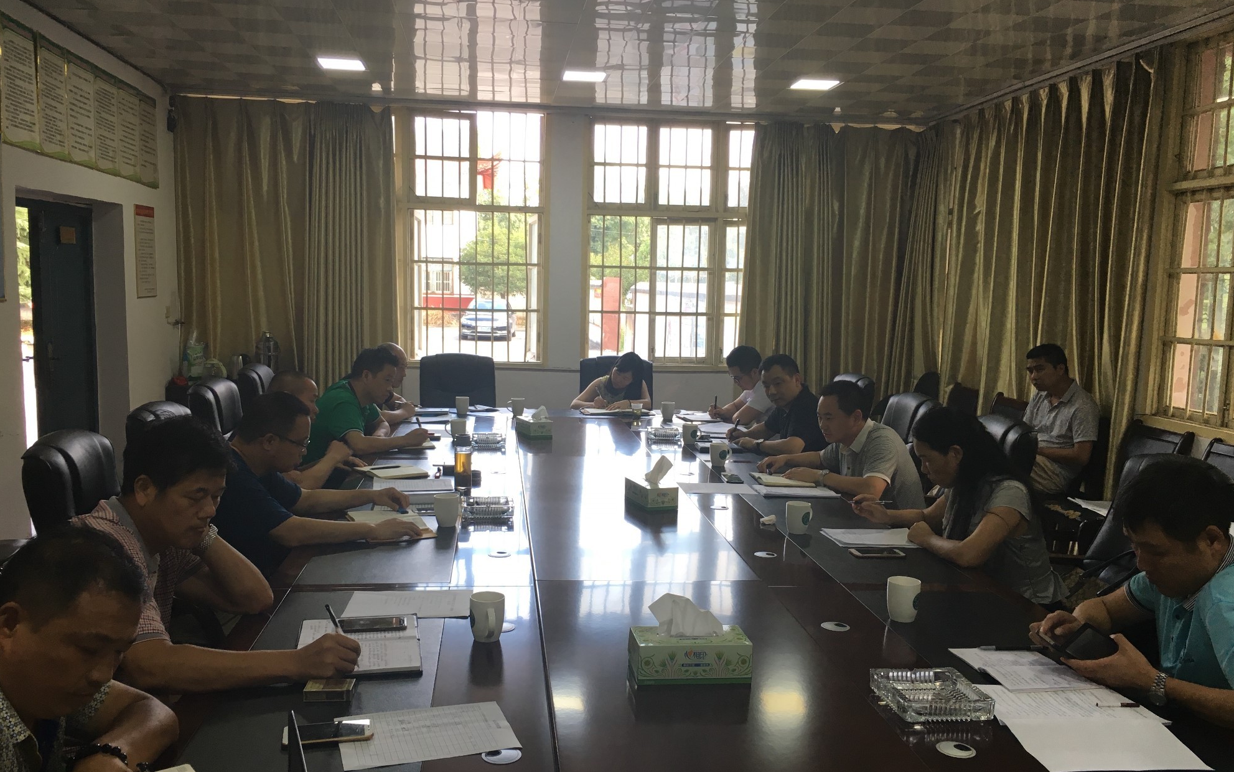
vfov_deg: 40.6
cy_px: 425
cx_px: 616
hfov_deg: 61.2
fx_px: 1043
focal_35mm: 31
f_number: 2.2
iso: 25
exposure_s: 1/33
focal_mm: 4.15
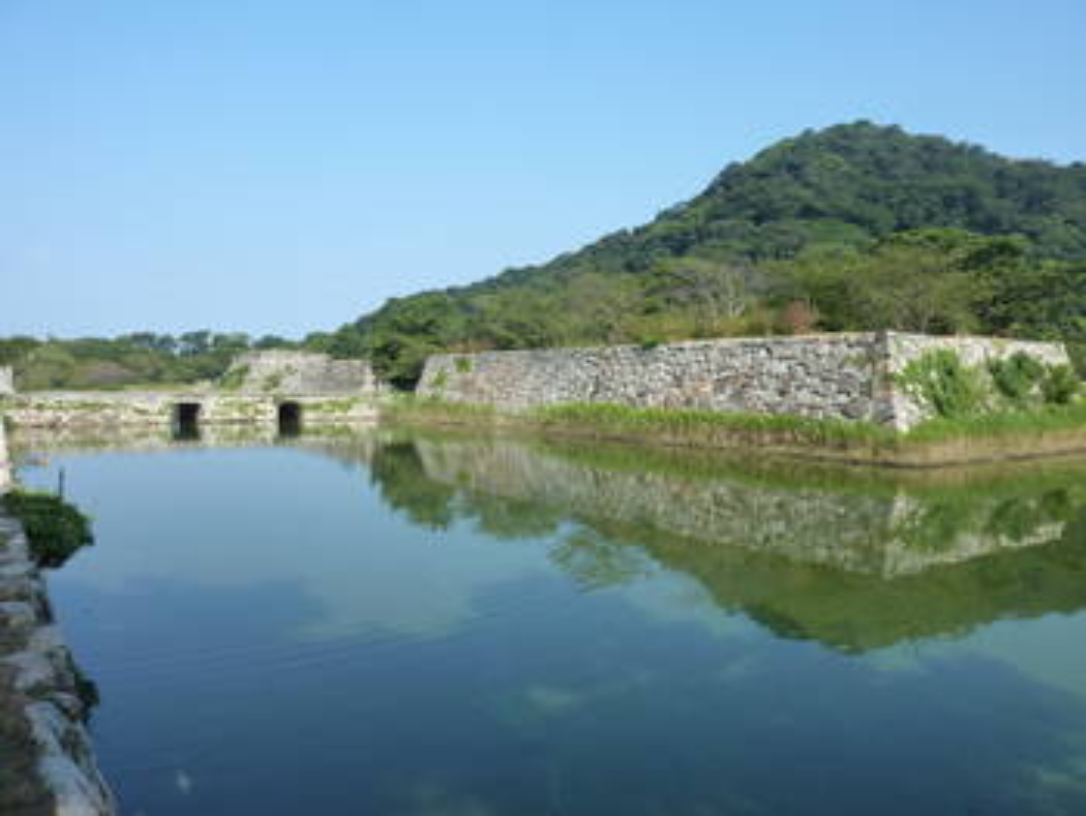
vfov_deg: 54.9
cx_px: 543
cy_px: 408
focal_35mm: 25
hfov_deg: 69.4
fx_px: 785
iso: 125
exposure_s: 1/400
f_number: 4
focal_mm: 4.1
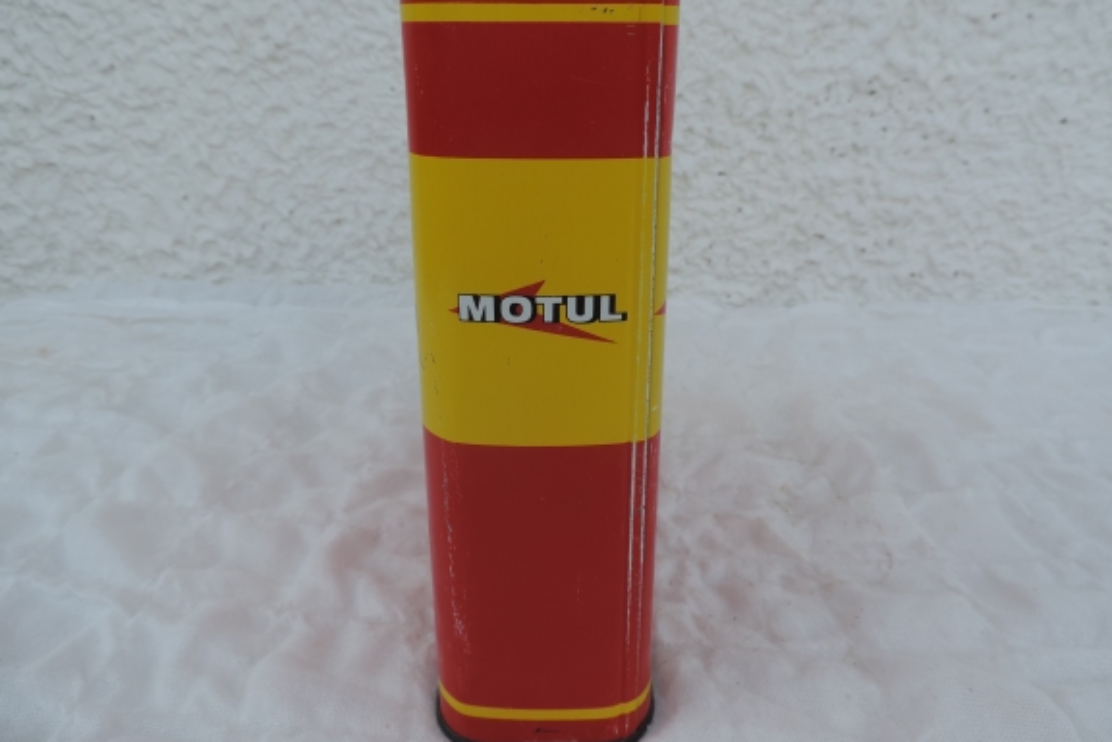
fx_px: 803
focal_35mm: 26
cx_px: 568
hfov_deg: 69.4
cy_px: 309
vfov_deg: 49.3
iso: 80
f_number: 3
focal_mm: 4.3
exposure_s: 1/250
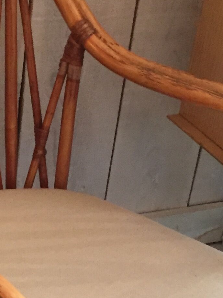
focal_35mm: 103
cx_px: -7
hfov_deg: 14.1
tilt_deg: -35.2
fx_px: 885
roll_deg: -2.8
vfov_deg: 18.8
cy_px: 263
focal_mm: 4.15
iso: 250
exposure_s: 1/17
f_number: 2.2
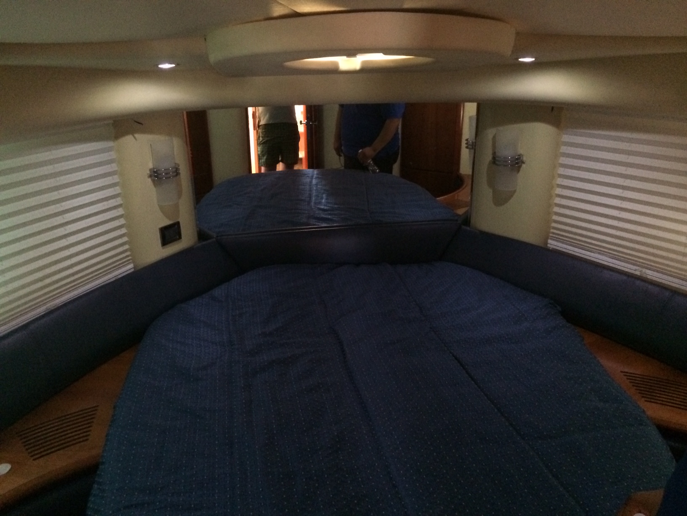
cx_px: 344
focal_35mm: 30
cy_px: 258
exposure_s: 1/15
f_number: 2.2
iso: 640
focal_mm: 4.12
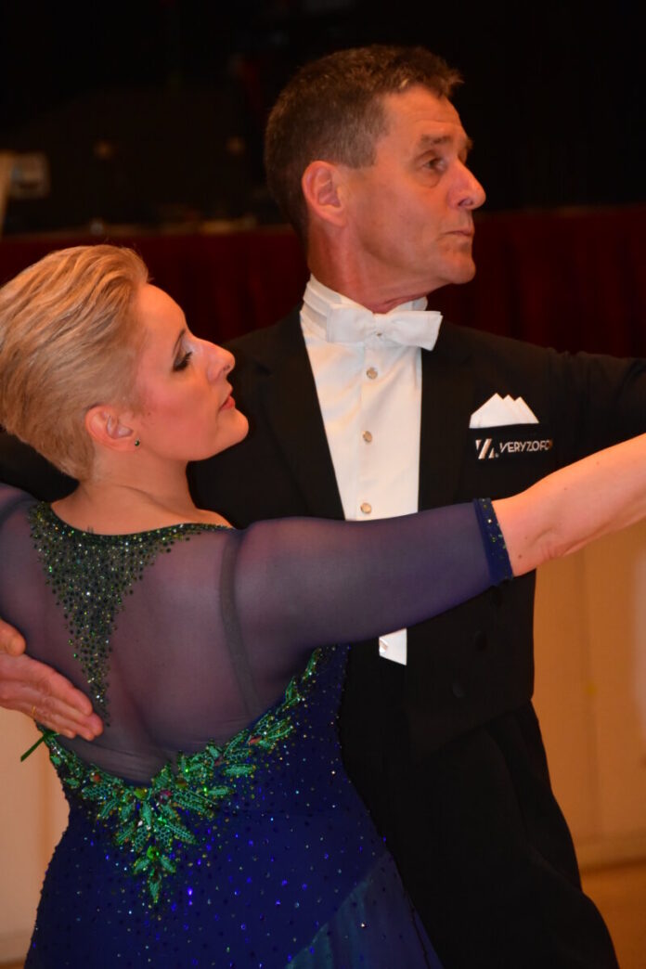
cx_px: 323
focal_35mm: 195
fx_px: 5248
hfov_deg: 7.0
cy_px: 484
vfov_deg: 10.5
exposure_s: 1/250
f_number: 6.3
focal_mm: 130
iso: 4000
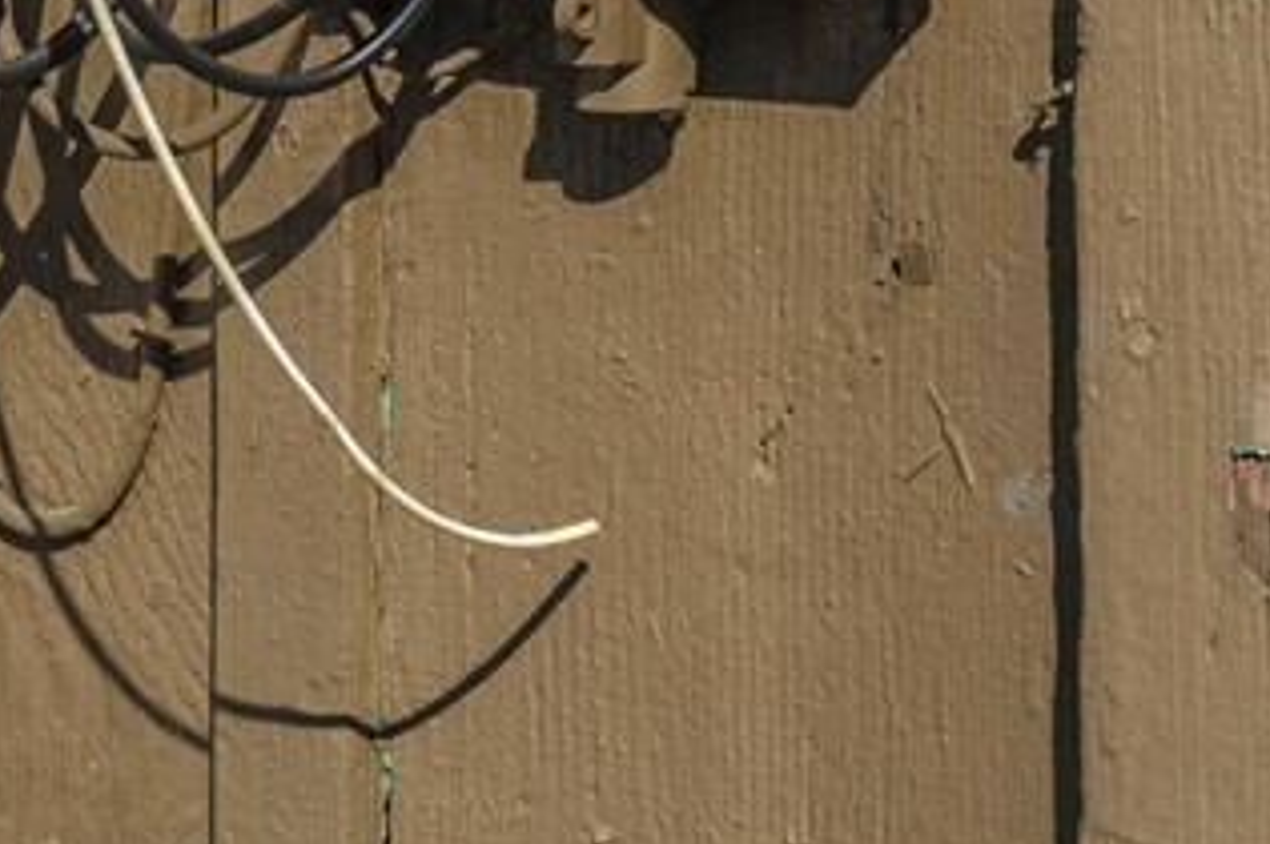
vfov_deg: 10.5
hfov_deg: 14.2
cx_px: -946
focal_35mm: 129
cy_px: -46
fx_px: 4546
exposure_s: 1/800
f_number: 8
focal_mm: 24
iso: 100
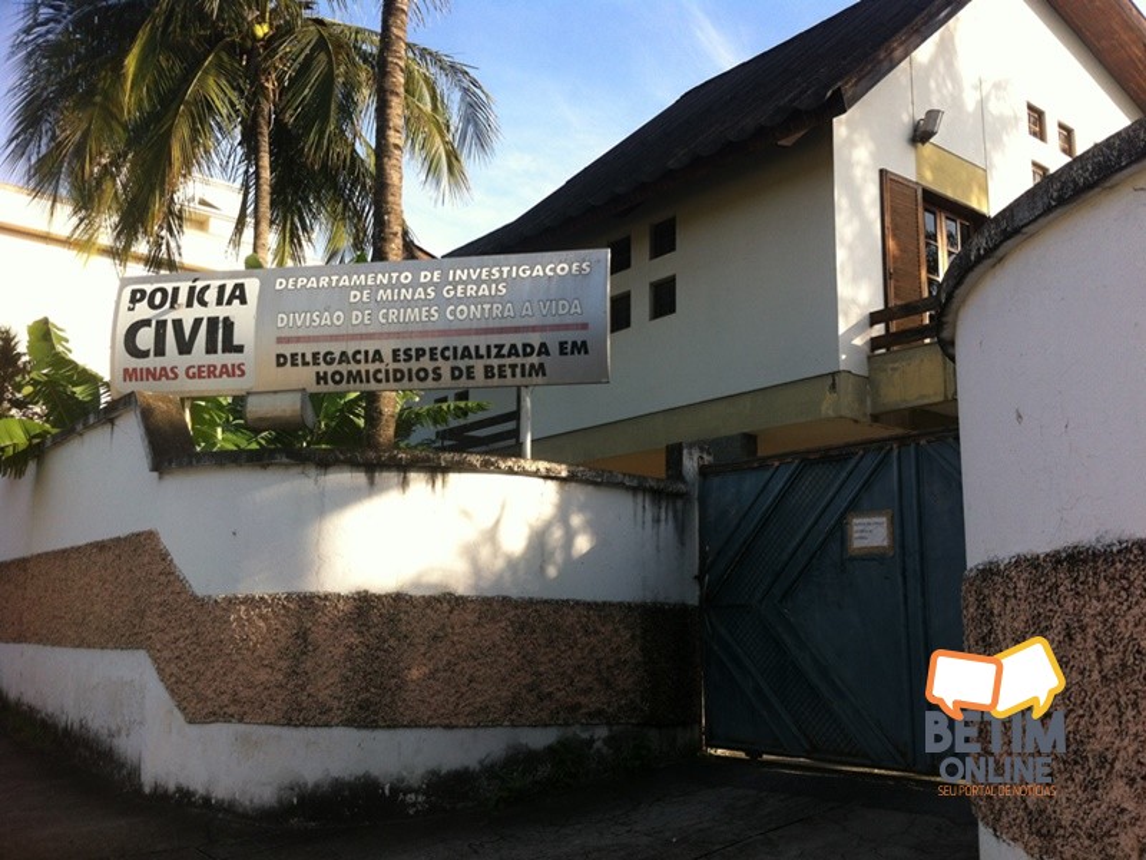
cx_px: 573
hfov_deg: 52.6
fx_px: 1159
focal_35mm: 35
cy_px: 430
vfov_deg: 40.7
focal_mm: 3.85
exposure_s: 1/359
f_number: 2.8
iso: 80
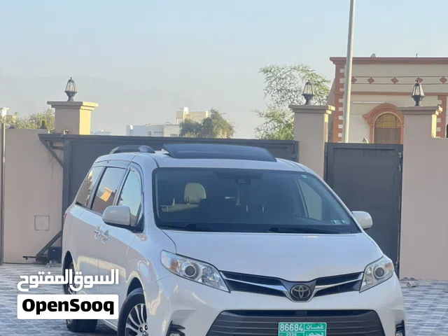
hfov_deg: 25.3
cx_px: 224
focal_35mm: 77
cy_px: 168
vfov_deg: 19.1
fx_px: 997
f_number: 2.8
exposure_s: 1/121
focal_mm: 9
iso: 64
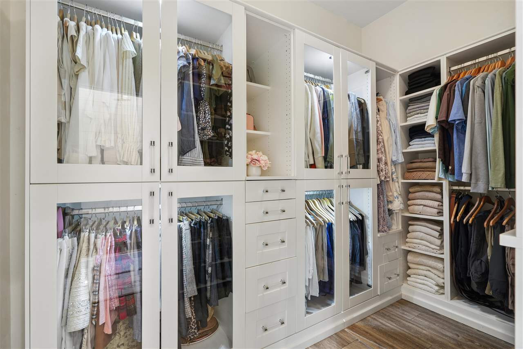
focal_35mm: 16
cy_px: 174
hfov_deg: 96.7
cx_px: 262
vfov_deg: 73.7
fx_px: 232
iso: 400
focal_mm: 16
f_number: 10
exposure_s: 1/1.67
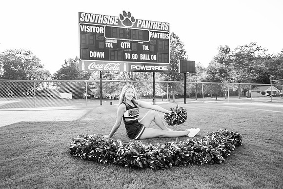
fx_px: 189
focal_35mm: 24
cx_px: 142
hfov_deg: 73.7
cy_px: 94
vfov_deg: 53.2
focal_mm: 24
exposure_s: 1/500
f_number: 2
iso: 125
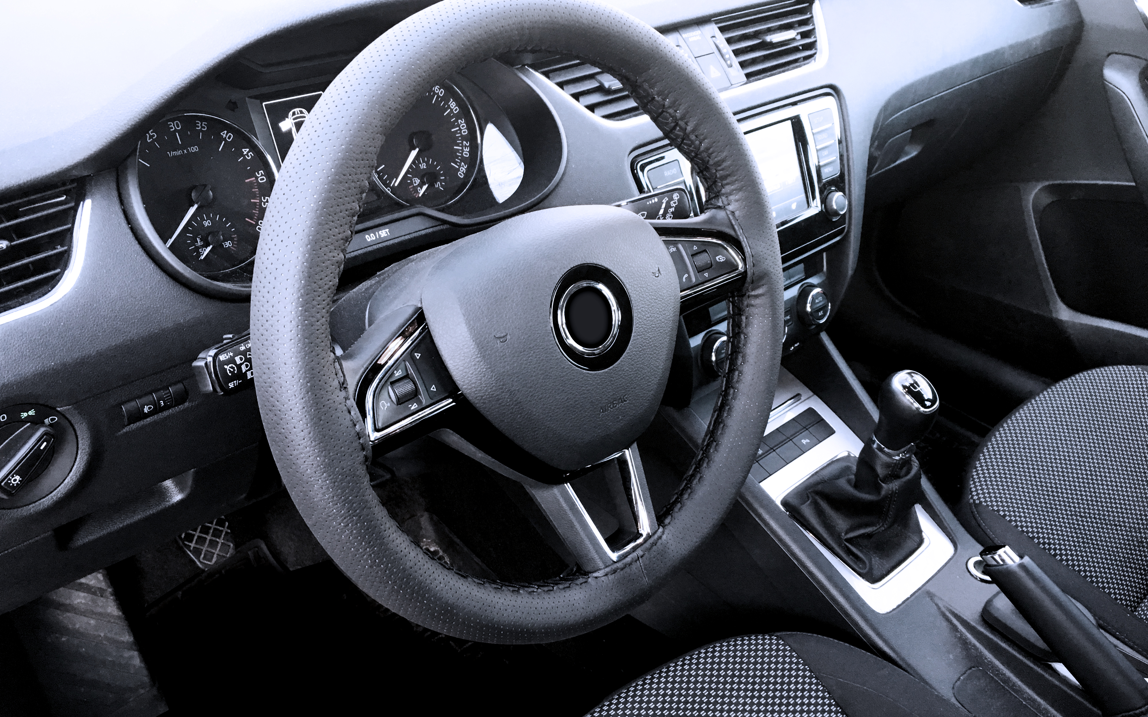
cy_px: 382
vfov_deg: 40.6
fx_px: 970
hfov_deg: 61.2
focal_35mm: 31
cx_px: 570
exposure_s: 1/33
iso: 125
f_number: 2.2
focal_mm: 4.15
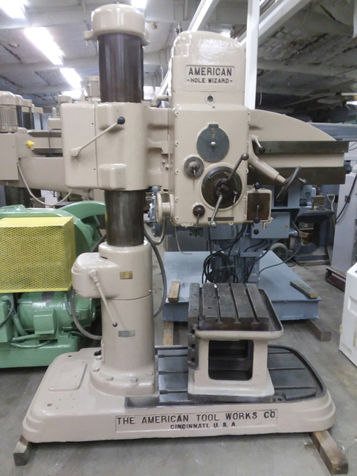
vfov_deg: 61.7
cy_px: 238
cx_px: 178
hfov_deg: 48.2
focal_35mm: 29
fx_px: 399
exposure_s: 1/24
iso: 160
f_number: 1.9
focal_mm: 2.47
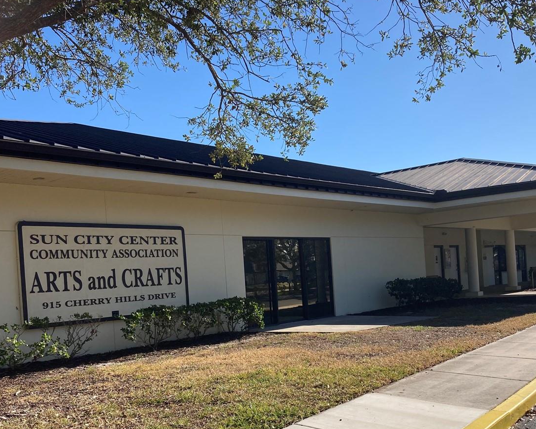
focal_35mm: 40
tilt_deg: -0.5
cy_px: 289
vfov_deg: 36.9
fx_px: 635
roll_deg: +3.3
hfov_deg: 45.7
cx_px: 293
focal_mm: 3.99
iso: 20
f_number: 1.8
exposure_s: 1/2000
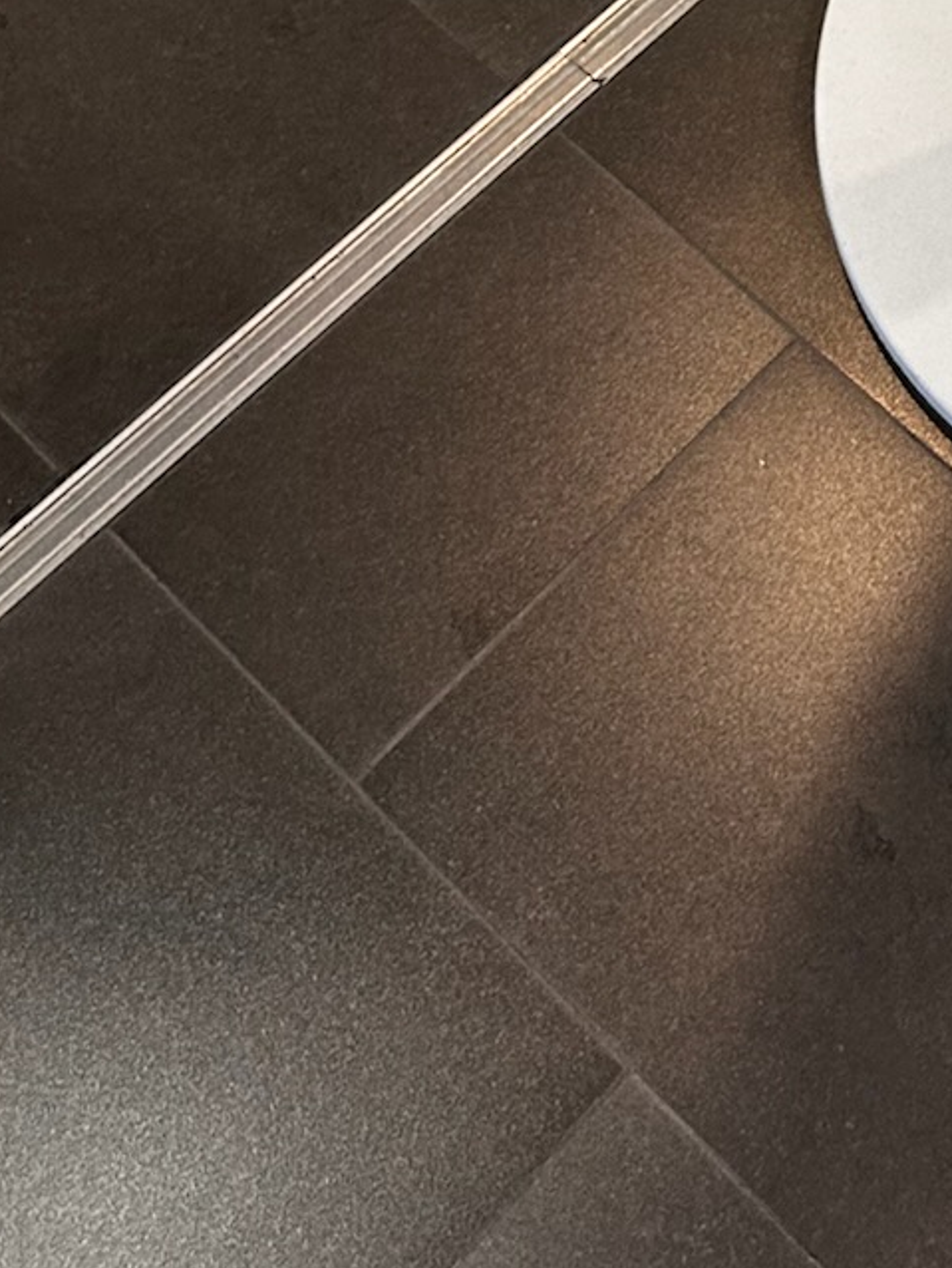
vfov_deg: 21.8
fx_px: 2822
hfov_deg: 17.5
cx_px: 1373
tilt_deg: -49.8
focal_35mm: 77
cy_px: -545
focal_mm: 6.86
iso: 160
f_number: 1.78
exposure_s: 1/100
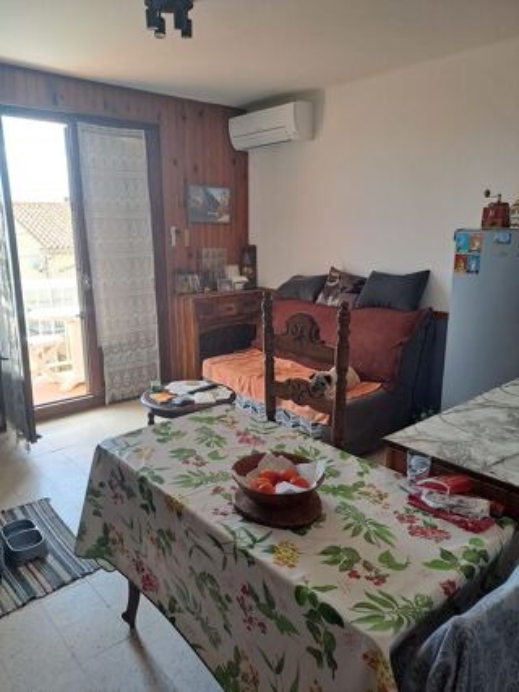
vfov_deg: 69.4
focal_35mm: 25
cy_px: 346
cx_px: 260
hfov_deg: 54.9
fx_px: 500
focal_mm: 4.65
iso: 50
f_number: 1.8
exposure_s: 1/100
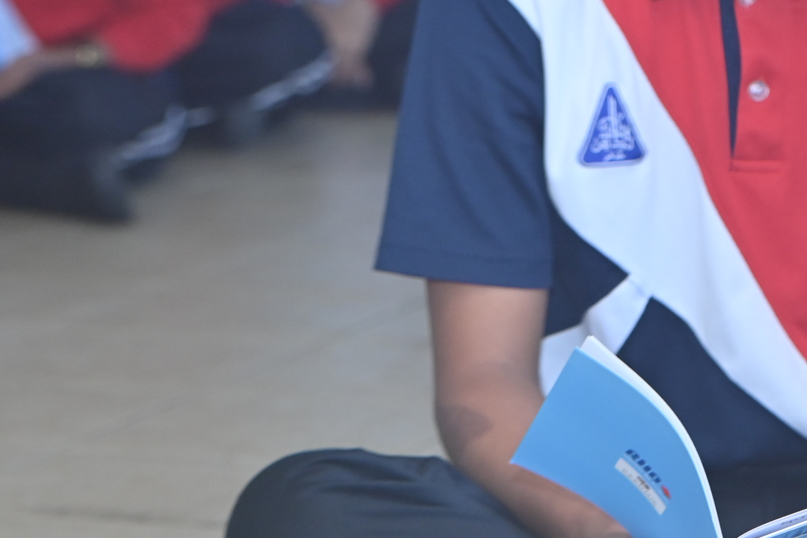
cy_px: 102
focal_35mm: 211
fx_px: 4729
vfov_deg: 6.5
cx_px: 1098
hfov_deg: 9.6
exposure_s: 1/100
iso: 640
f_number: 4.5
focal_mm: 70
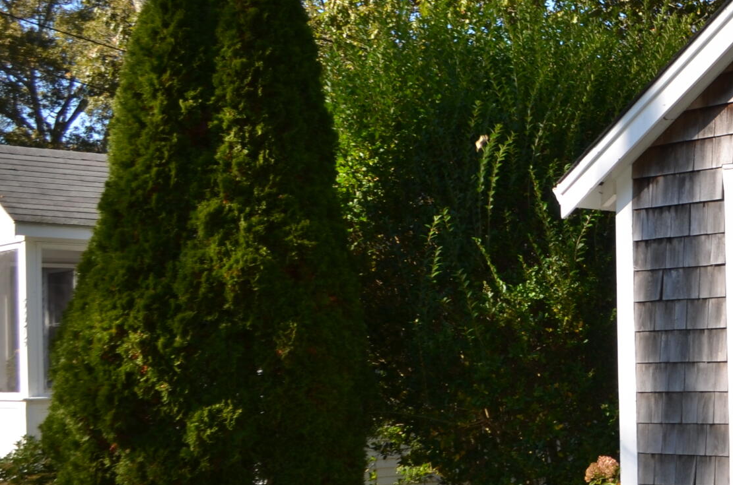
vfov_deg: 18.5
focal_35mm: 73
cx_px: 905
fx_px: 1483
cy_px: 341
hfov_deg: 24.8
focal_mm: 18
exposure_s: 1/250
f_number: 5.6
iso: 100
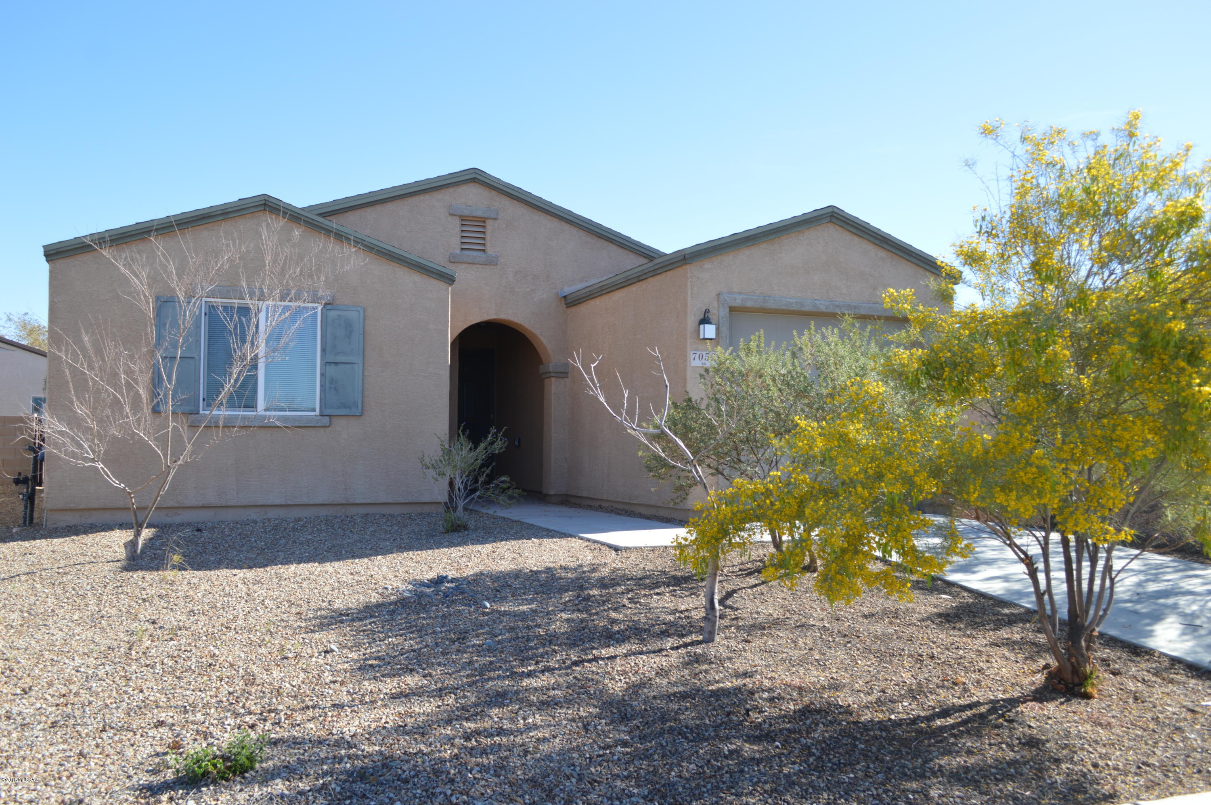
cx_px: 606
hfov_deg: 62.0
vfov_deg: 43.5
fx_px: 1008
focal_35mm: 30
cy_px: 402
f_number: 7.1
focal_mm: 20
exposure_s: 1/200
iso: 100
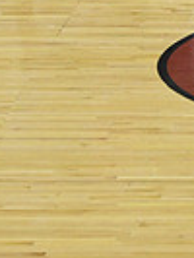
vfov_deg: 4.5
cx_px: 506
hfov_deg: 3.3
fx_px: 3283
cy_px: -51
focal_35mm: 440
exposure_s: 1/250
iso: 2500
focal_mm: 70
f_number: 4
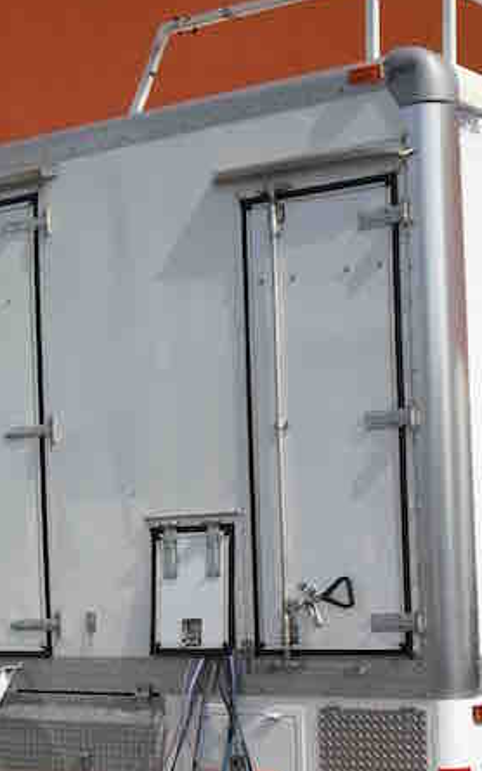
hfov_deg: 16.5
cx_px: 269
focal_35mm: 79
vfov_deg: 25.8
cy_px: 580
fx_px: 1661
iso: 80
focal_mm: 6.5
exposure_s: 1/1000
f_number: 3
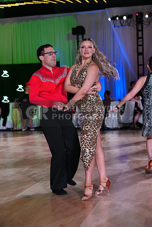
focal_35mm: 63
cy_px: 114
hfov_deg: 21.6
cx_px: 76
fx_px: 399
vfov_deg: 31.9
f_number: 4.5
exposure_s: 1/250
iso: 1250
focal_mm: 63
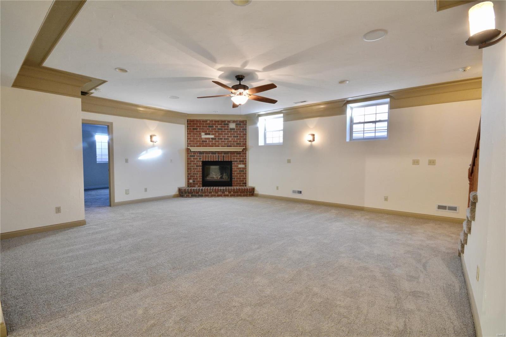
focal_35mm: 15
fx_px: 211
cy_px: 168
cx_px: 253
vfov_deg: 77.3
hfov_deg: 100.4
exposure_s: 1/3
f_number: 13
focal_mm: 10
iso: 640
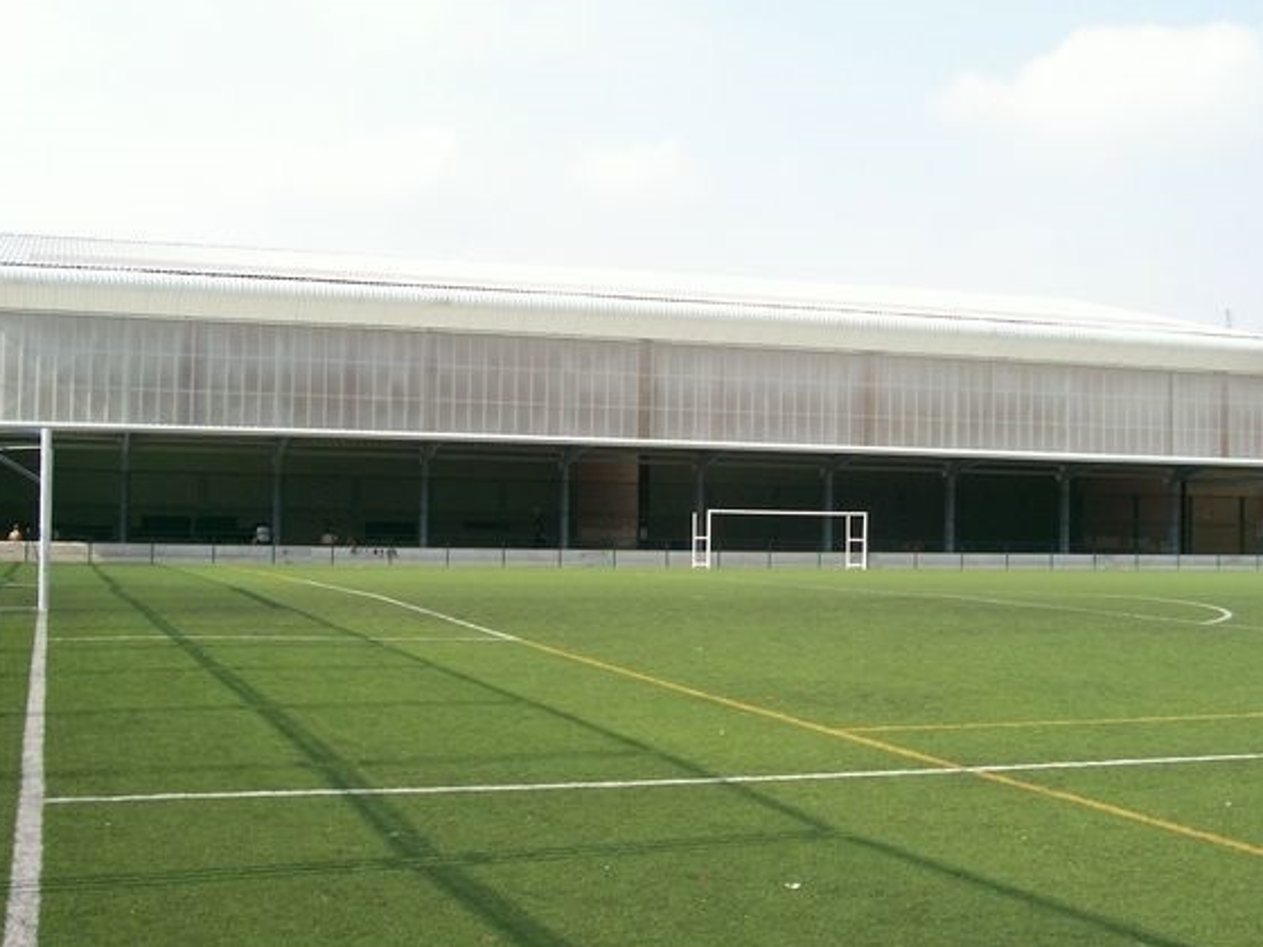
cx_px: 708
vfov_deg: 30.3
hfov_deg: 39.6
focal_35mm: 48
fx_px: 1751
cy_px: 464
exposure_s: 1/227
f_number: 5.6
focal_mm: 7
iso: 80
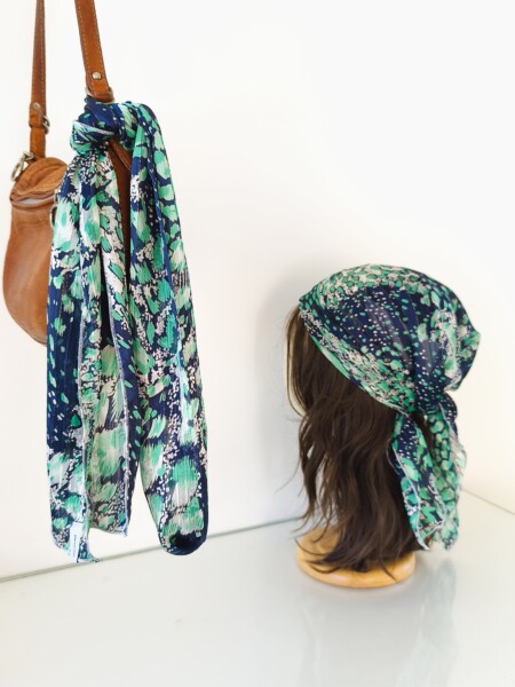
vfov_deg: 56.8
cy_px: 344
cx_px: 258
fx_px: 635
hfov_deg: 44.2
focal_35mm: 32
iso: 50
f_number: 1.65
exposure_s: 1/30
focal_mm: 6.14
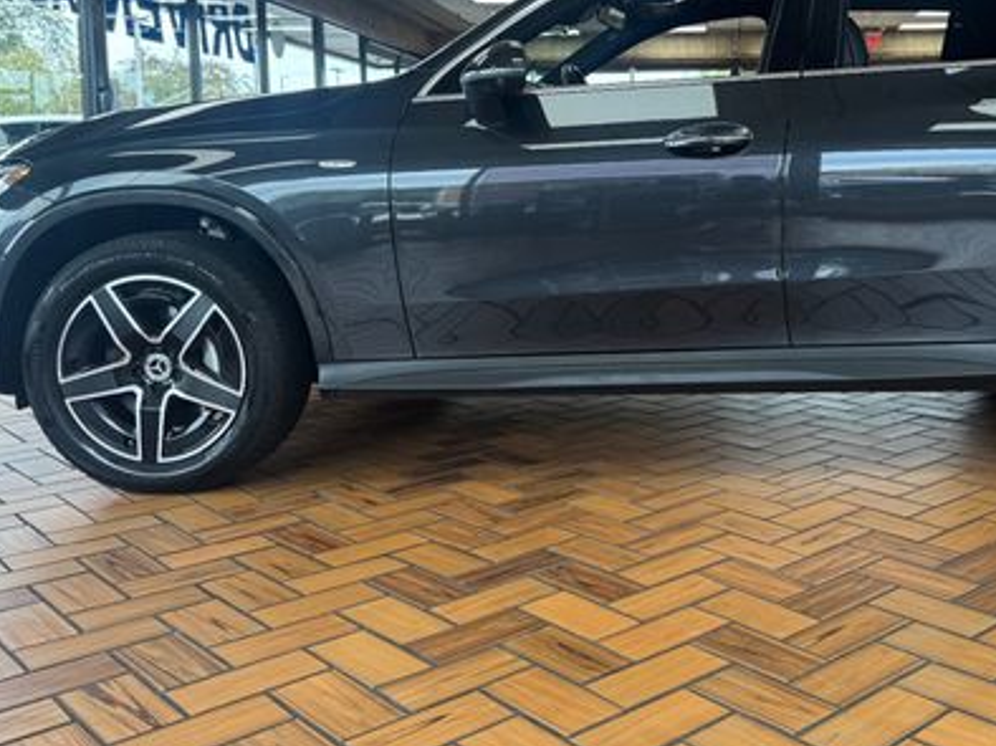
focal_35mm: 39
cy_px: 281
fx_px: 1121
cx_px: 720
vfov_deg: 36.6
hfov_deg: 46.5
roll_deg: +0.0
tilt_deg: -6.6
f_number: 1.78
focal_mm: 6.76
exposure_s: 1/148
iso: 100
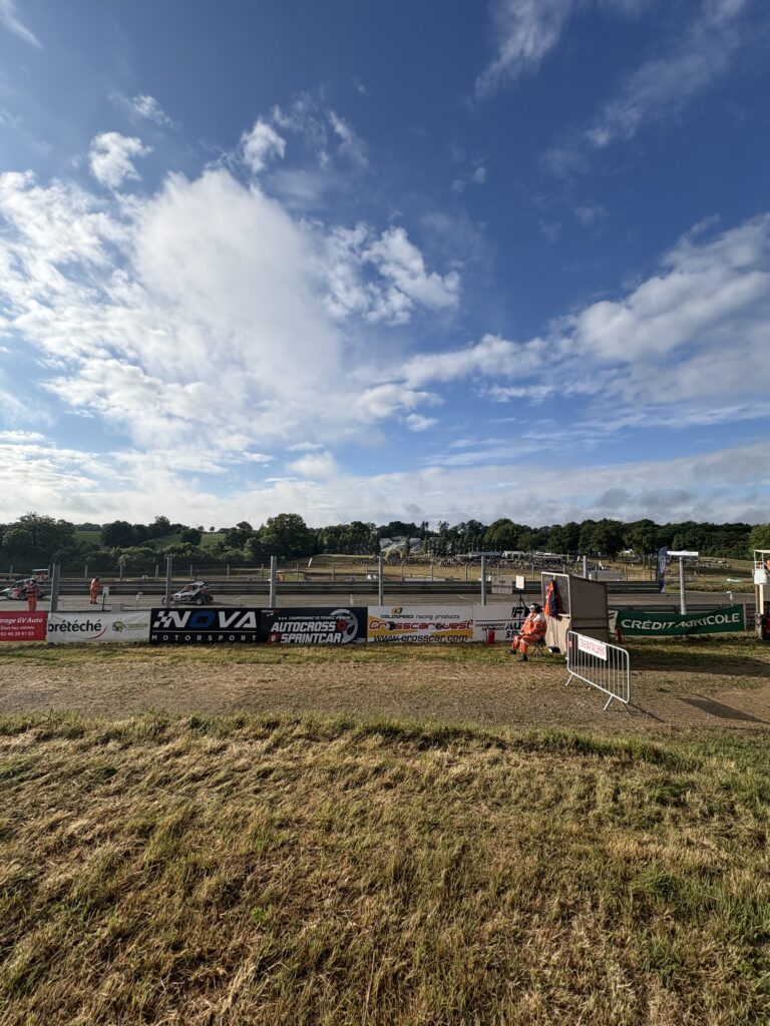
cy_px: 513
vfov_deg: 102.1
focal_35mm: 14
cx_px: 385
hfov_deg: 85.7
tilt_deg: +4.8
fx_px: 415
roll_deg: -0.5
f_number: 2.2
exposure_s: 1/3546
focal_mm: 2.22
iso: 50
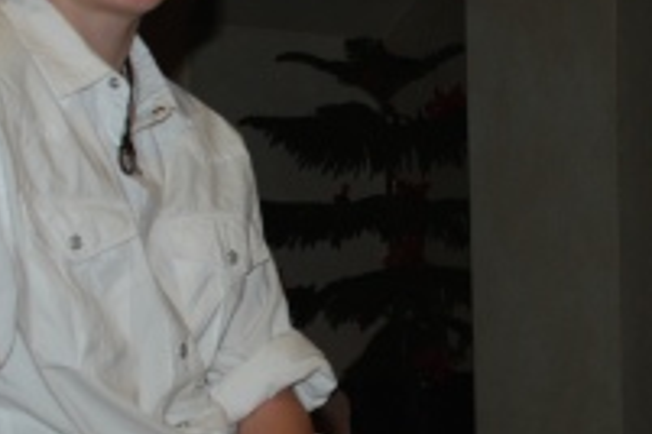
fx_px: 1902
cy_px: 334
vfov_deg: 13.0
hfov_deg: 19.3
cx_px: 519
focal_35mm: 105
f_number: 3.8
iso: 200
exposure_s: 1/60
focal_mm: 22
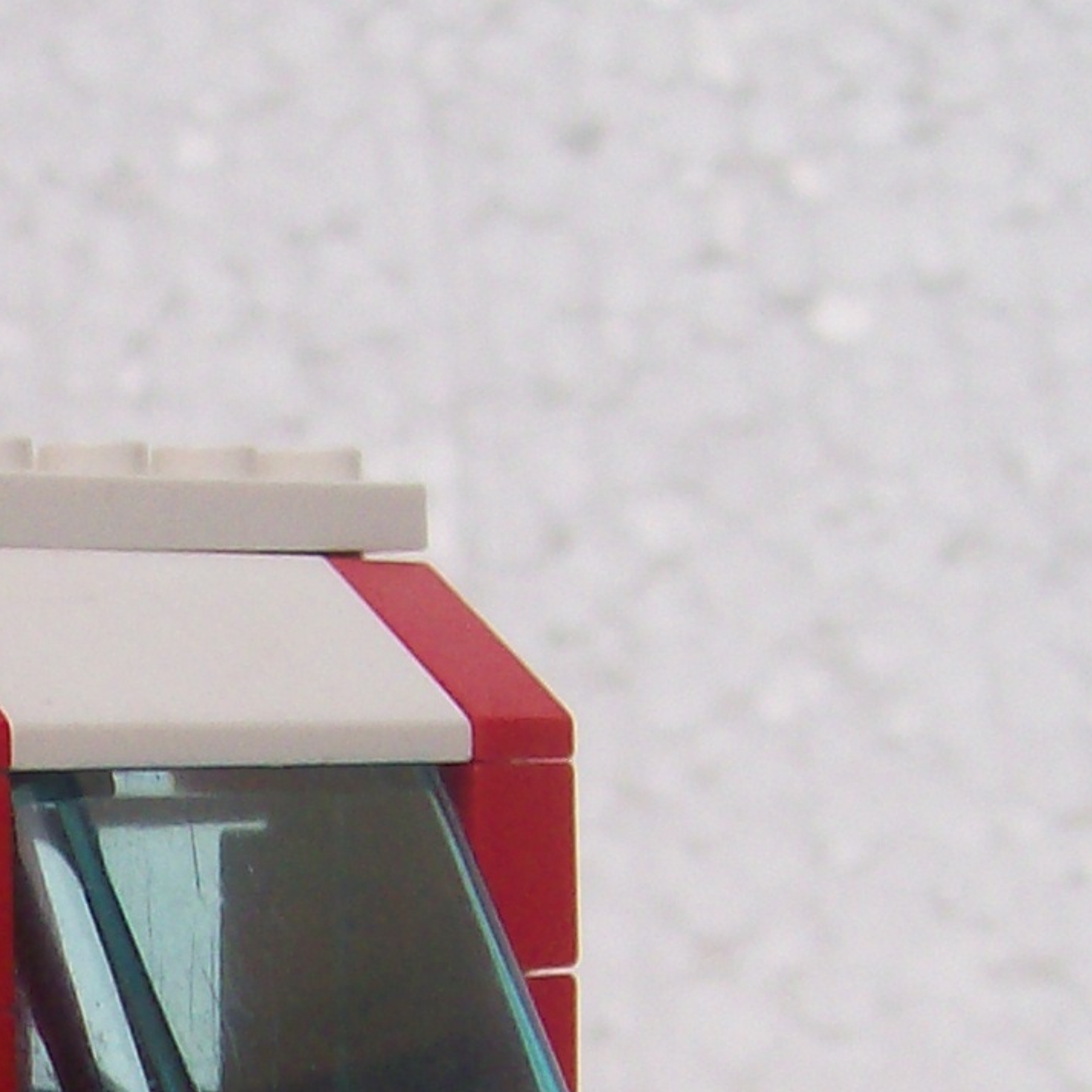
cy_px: 1413
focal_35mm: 137
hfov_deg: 12.2
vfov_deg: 12.4
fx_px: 4890
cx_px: -485
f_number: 2.7
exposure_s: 1/168
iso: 80
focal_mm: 6
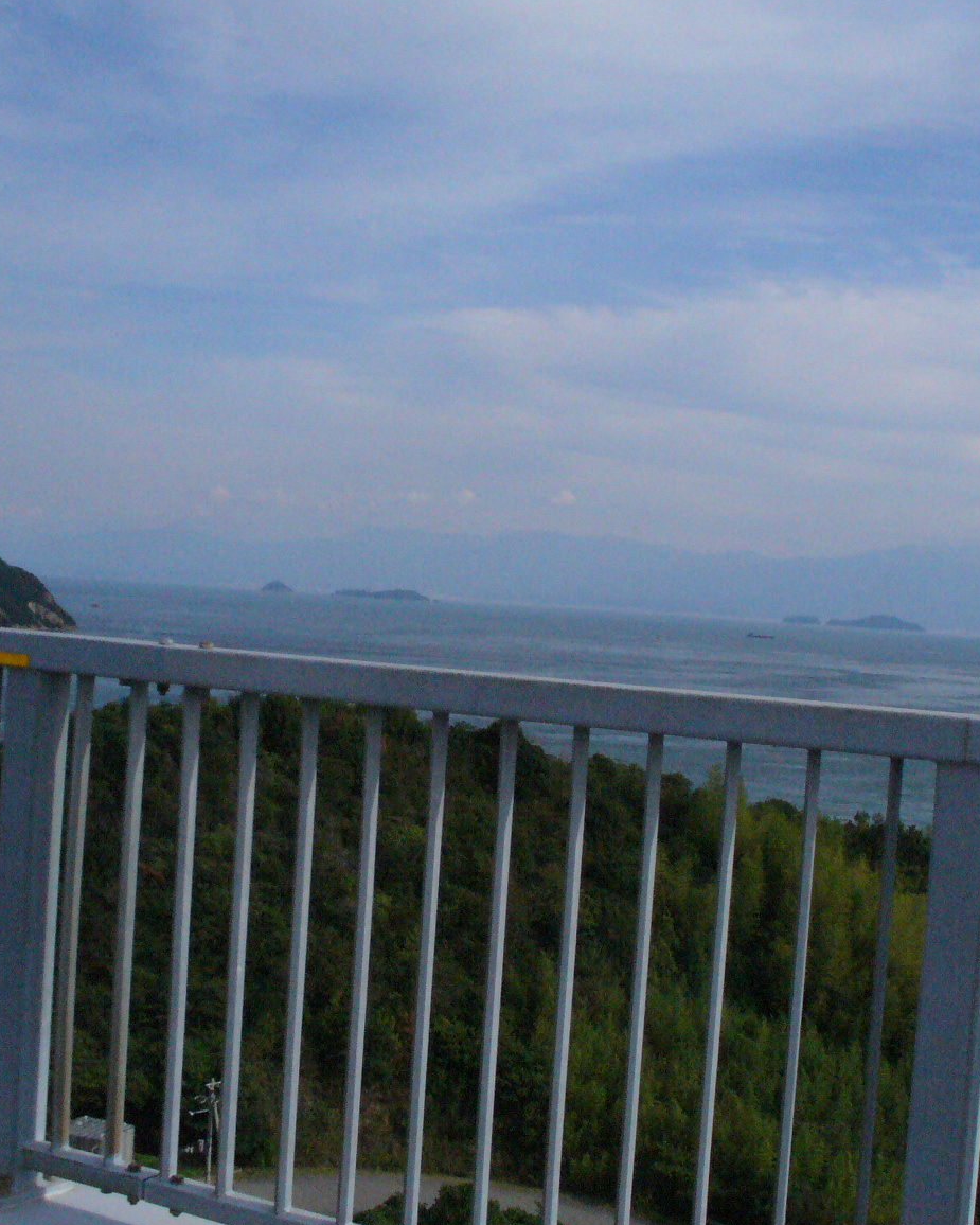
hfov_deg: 30.2
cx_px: 576
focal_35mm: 50
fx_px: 1813
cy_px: 626
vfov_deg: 37.3
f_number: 5.6
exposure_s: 1/2000
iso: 400
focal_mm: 6.1
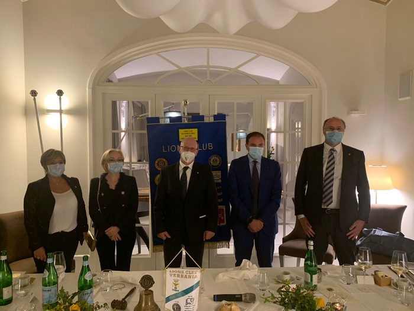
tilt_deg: -2.3
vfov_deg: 53.1
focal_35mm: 26
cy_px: 156
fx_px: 311
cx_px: 207
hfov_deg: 67.3
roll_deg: +0.4
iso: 250
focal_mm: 4.25
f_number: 1.8
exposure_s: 1/50
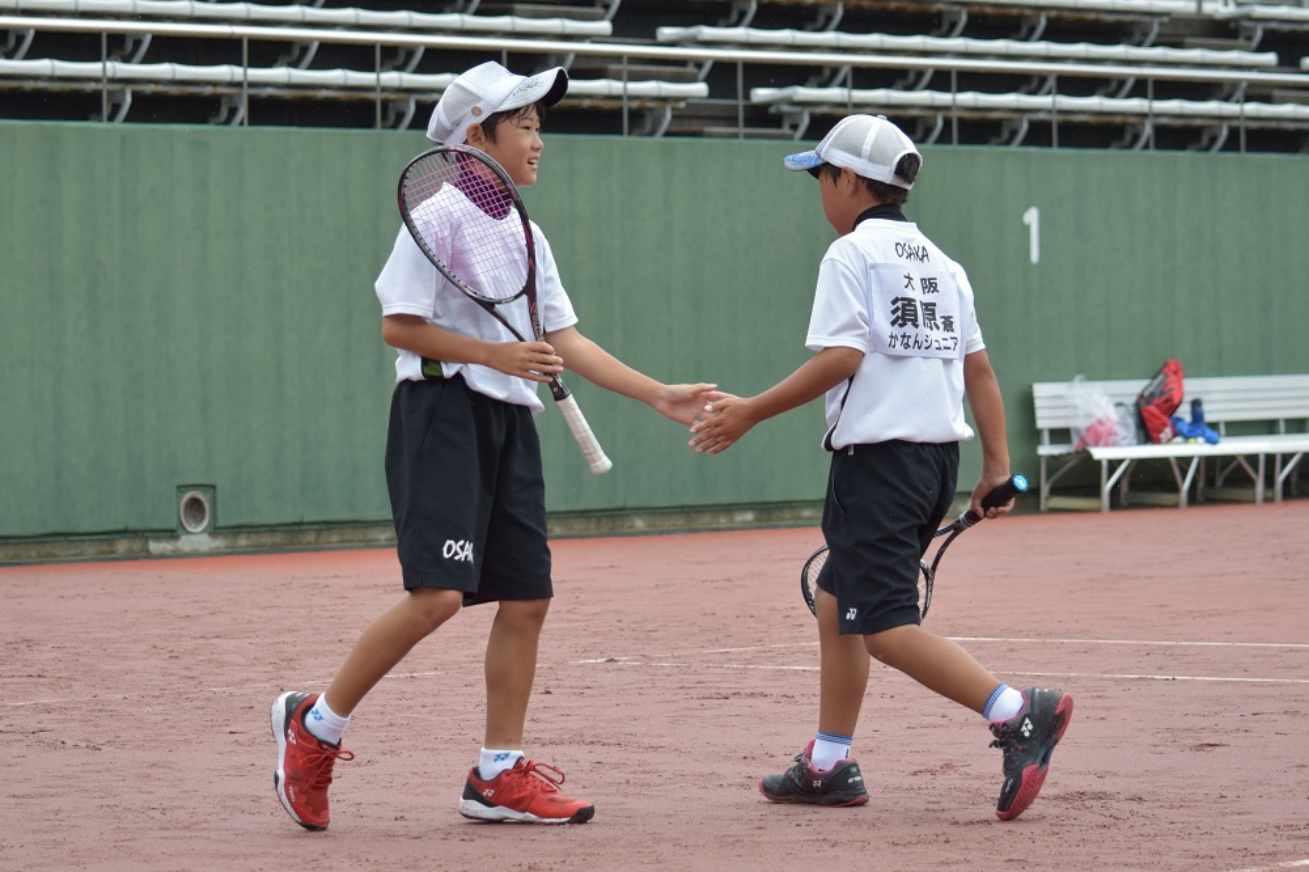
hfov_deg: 18.9
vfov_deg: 12.7
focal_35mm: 108
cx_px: 654
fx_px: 3925
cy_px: 436
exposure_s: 1/1600
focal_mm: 72
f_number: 4.5
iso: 640
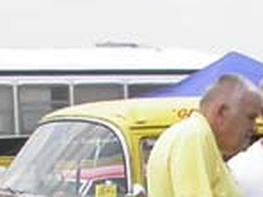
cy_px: 337
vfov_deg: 7.0
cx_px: 451
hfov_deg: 9.2
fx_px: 1565
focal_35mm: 206
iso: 100
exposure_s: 1/265
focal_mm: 7.85
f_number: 6.7
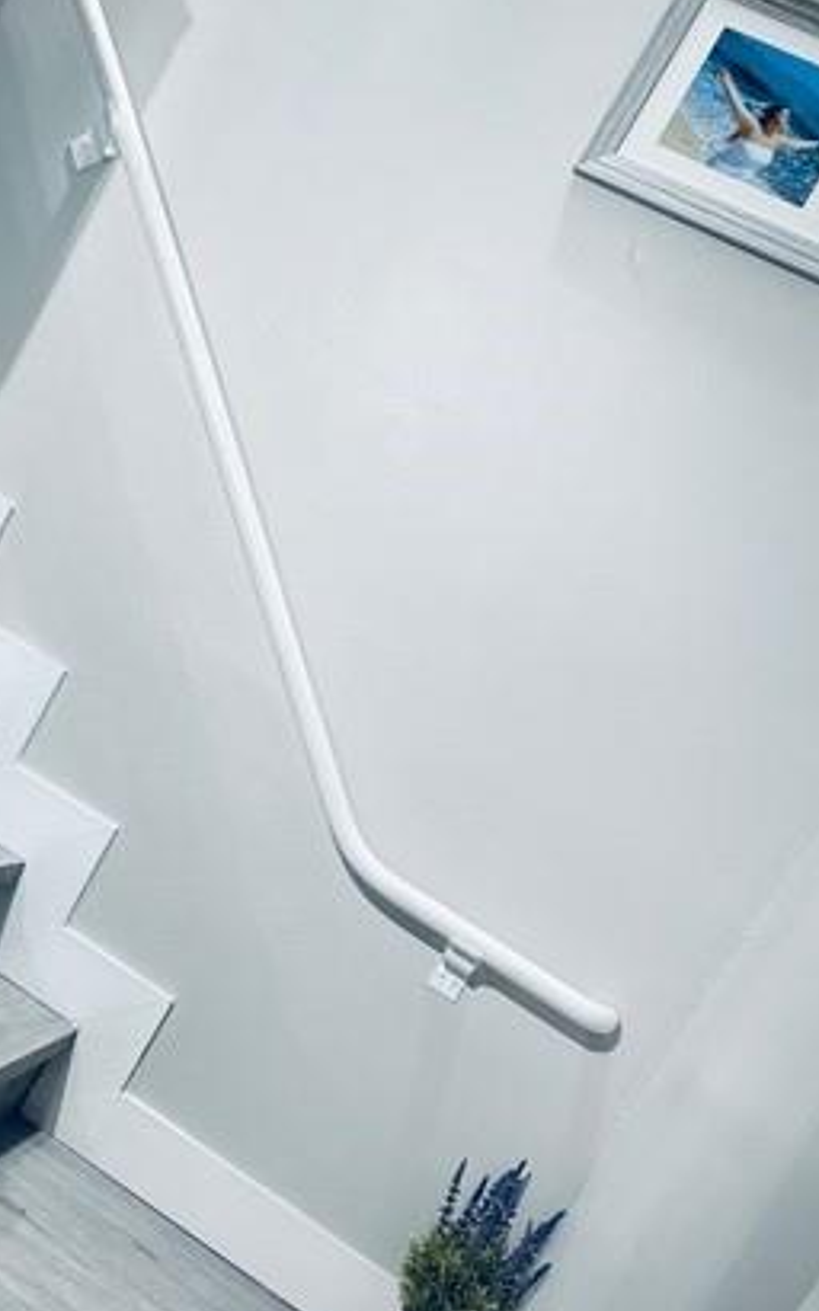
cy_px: 799
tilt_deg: -9.1
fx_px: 1537
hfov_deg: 28.6
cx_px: 77
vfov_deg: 45.9
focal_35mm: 43
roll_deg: -29.4
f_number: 1.6
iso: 125
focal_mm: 5.1
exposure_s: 1/60
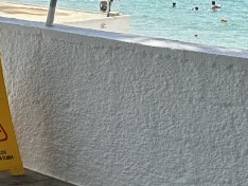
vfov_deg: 12.0
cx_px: -355
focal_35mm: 123
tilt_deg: -6.8
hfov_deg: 12.4
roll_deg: +0.1
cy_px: 6
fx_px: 882
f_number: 1.78
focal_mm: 6.86
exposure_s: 1/2882
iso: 80
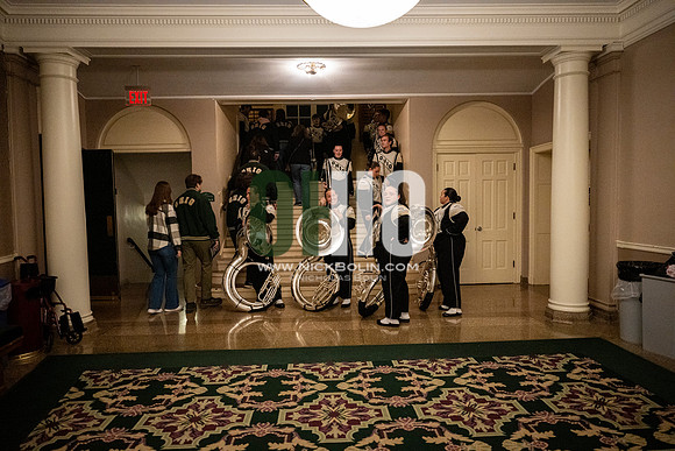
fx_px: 450
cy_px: 226
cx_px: 338
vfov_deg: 53.2
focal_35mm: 24
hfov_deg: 73.7
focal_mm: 24
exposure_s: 1/500
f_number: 2.8
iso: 10000
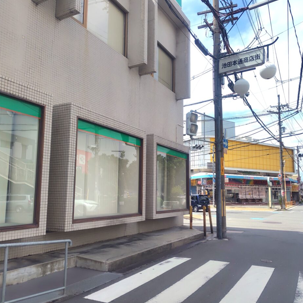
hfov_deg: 57.1
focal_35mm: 28
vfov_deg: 57.3
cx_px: 173
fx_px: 277
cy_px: 155
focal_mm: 5.6
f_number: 1.9
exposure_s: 1/2349
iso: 50
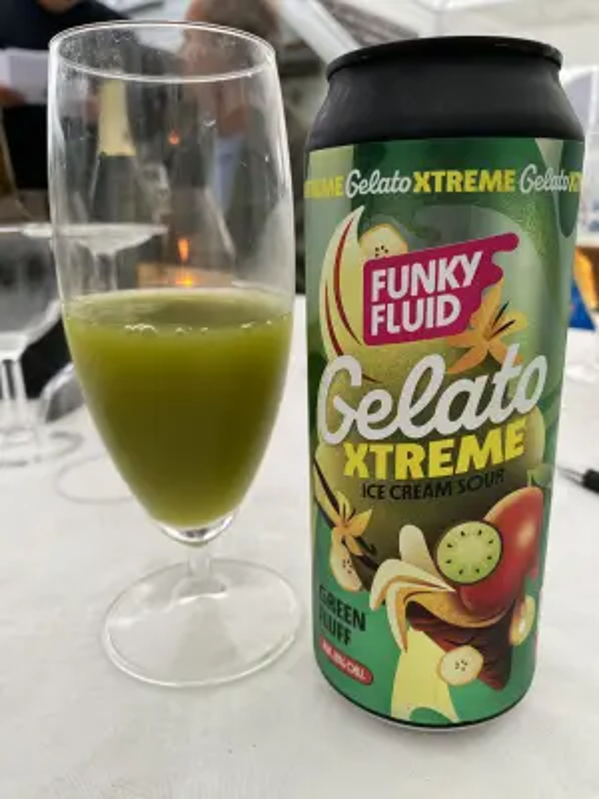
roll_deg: -1.6
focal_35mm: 26
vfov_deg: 67.3
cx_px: 300
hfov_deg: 53.1
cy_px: 400
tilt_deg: -17.0
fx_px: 600
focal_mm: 4.25
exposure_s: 1/109
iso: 125
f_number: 1.8
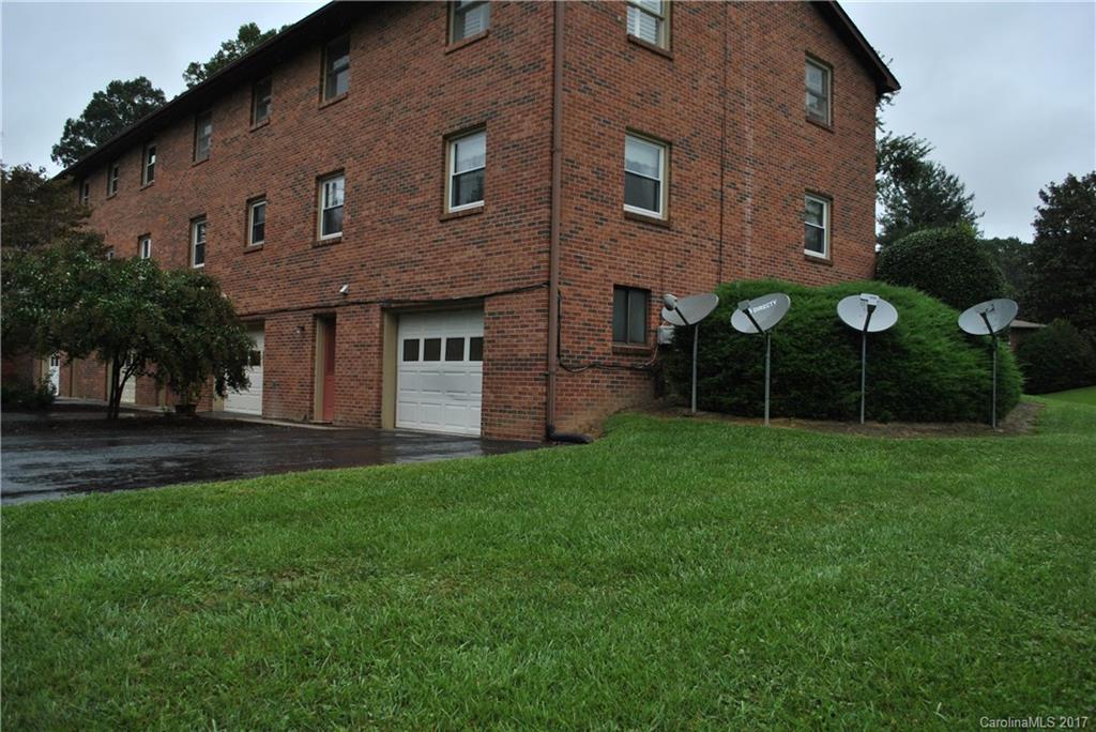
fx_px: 822
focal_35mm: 27
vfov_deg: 48.0
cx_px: 548
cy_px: 366
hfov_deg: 67.4
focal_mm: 18
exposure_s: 1/1600
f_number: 4.5
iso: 200
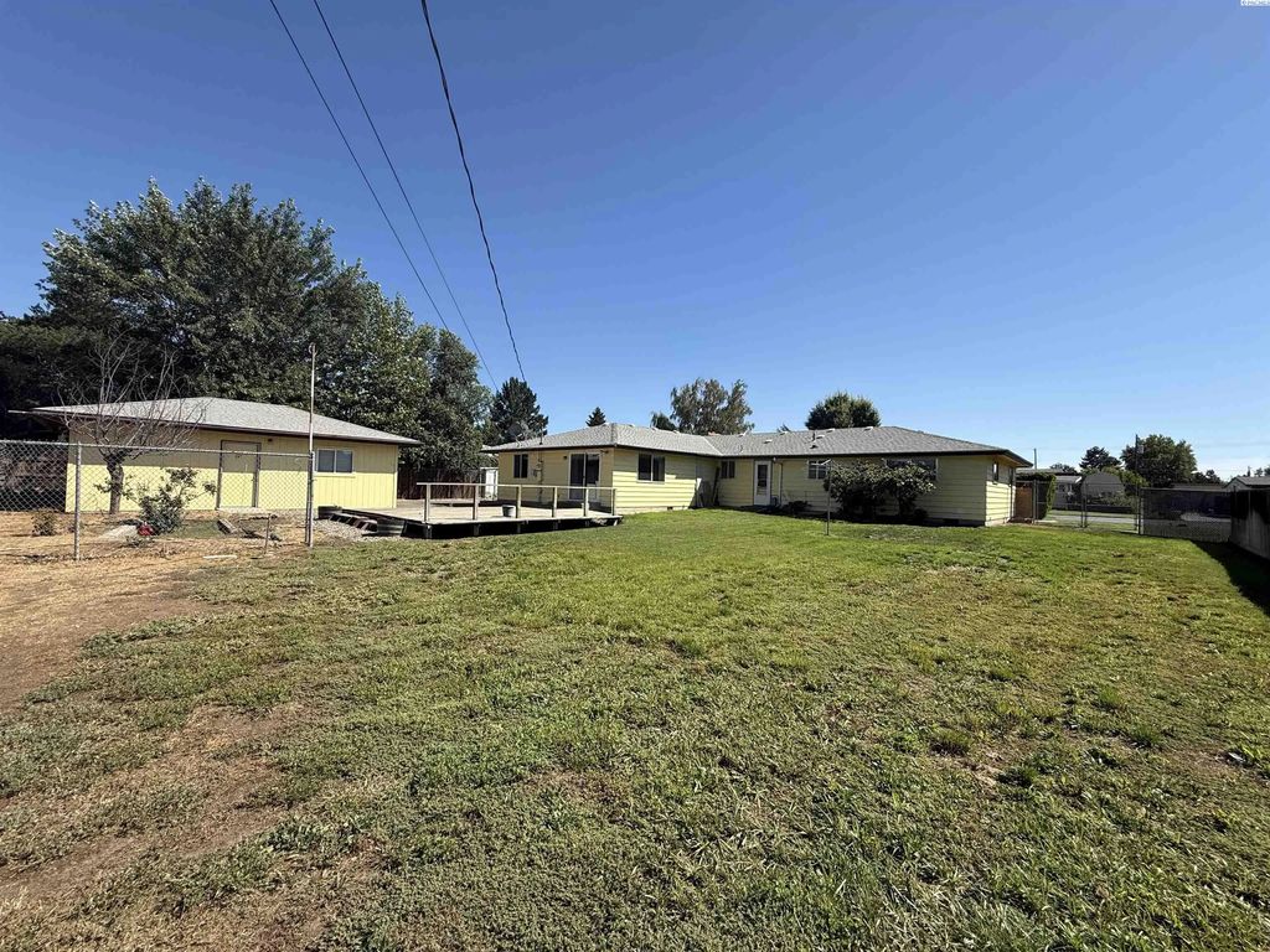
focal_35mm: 14
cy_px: 476
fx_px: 514
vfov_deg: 85.7
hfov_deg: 102.1
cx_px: 635
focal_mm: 2.22
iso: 50
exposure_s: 1/1901
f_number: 2.2
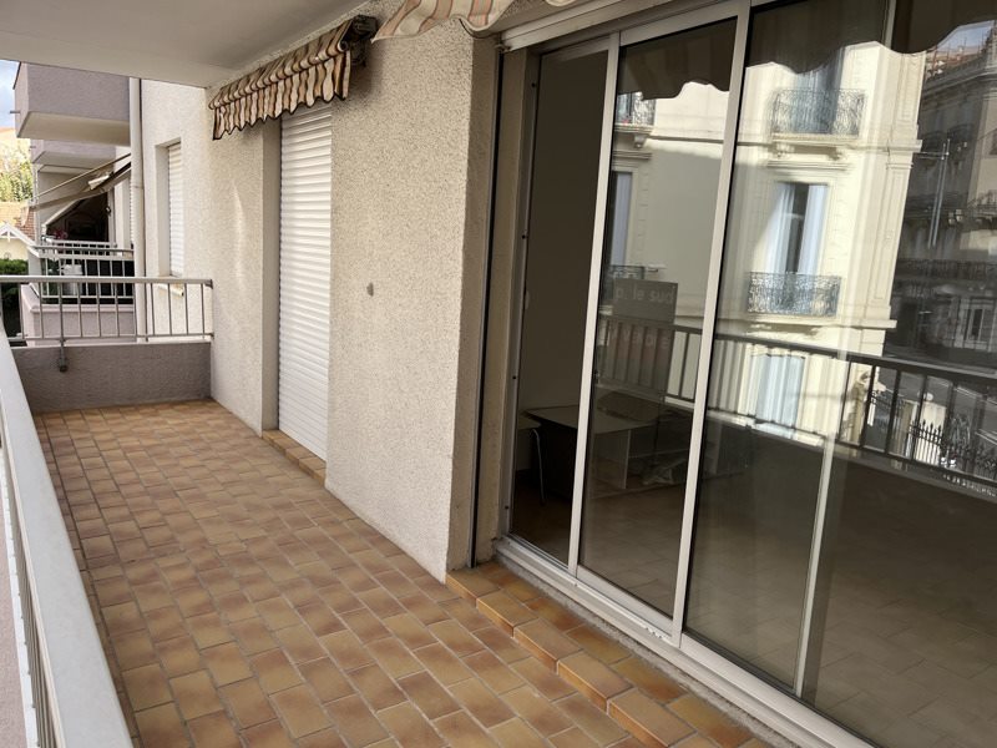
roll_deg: -3.6
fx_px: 749
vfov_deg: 53.1
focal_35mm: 26
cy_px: 374
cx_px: 498
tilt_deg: -10.6
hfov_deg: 67.3
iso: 50
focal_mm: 5.1
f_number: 1.6
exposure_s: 1/1117
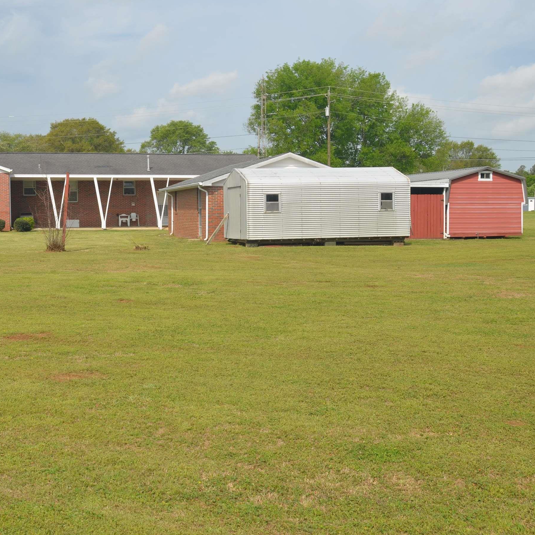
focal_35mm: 52
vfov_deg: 32.8
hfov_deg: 32.5
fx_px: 909
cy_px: 257
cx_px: 179
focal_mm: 24
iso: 100
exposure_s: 1/320
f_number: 9
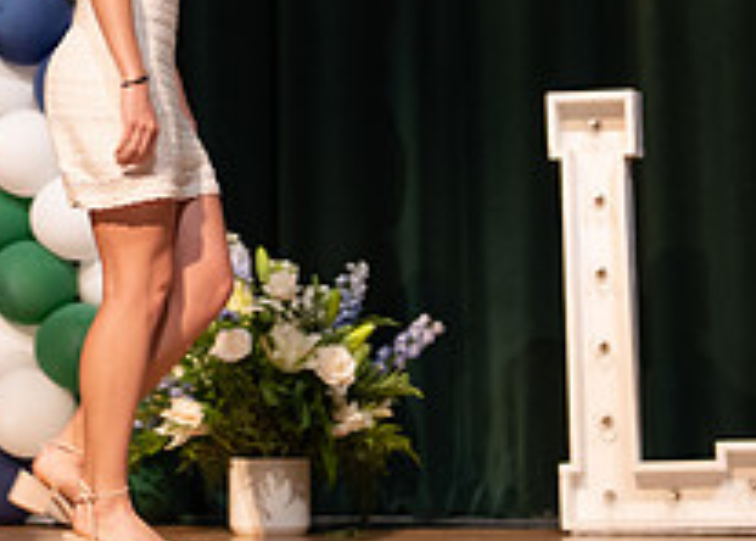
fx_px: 3308
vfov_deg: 9.3
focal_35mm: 154
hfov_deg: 13.0
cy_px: 33
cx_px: 186
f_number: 1.2
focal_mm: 50
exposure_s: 1/320
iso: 500
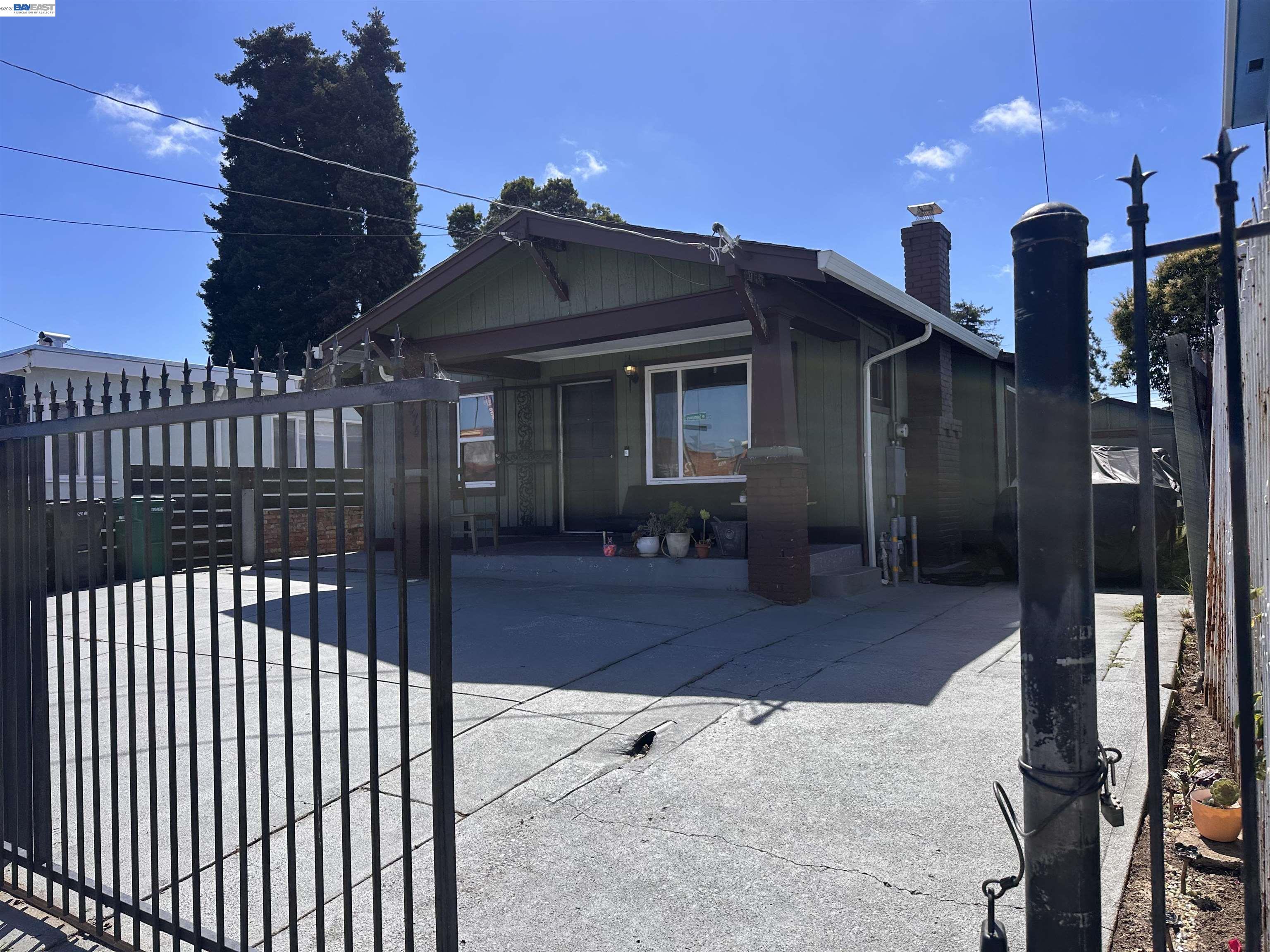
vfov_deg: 56.8
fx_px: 881
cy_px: 476
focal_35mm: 24
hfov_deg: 71.6
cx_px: 635
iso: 80
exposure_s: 1/4184
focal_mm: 6.86
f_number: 1.78
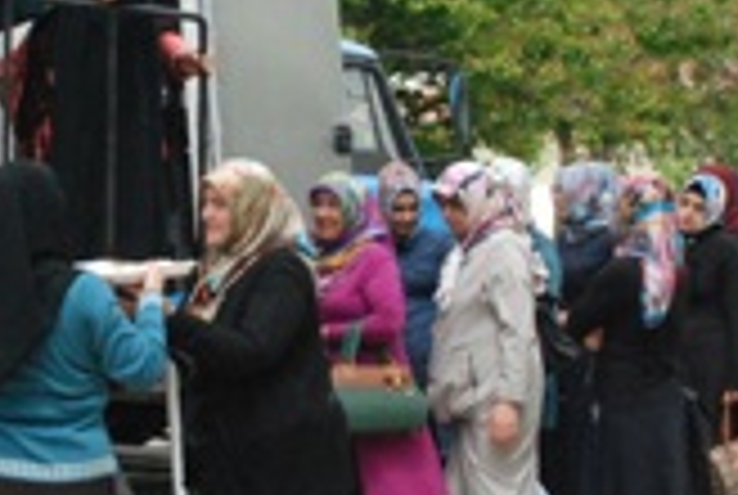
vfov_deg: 15.2
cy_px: 158
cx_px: 279
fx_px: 1848
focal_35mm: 90
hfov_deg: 22.5
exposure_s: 1/640
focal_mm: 22
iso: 1600
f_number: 13
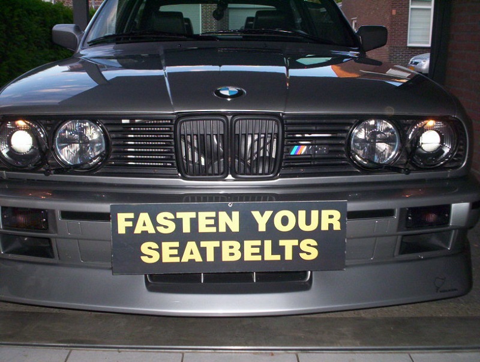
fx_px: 528
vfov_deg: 37.8
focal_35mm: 38
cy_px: 181
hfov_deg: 48.9
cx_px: 240
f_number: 4.5
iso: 140
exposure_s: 1/60
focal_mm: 4.99
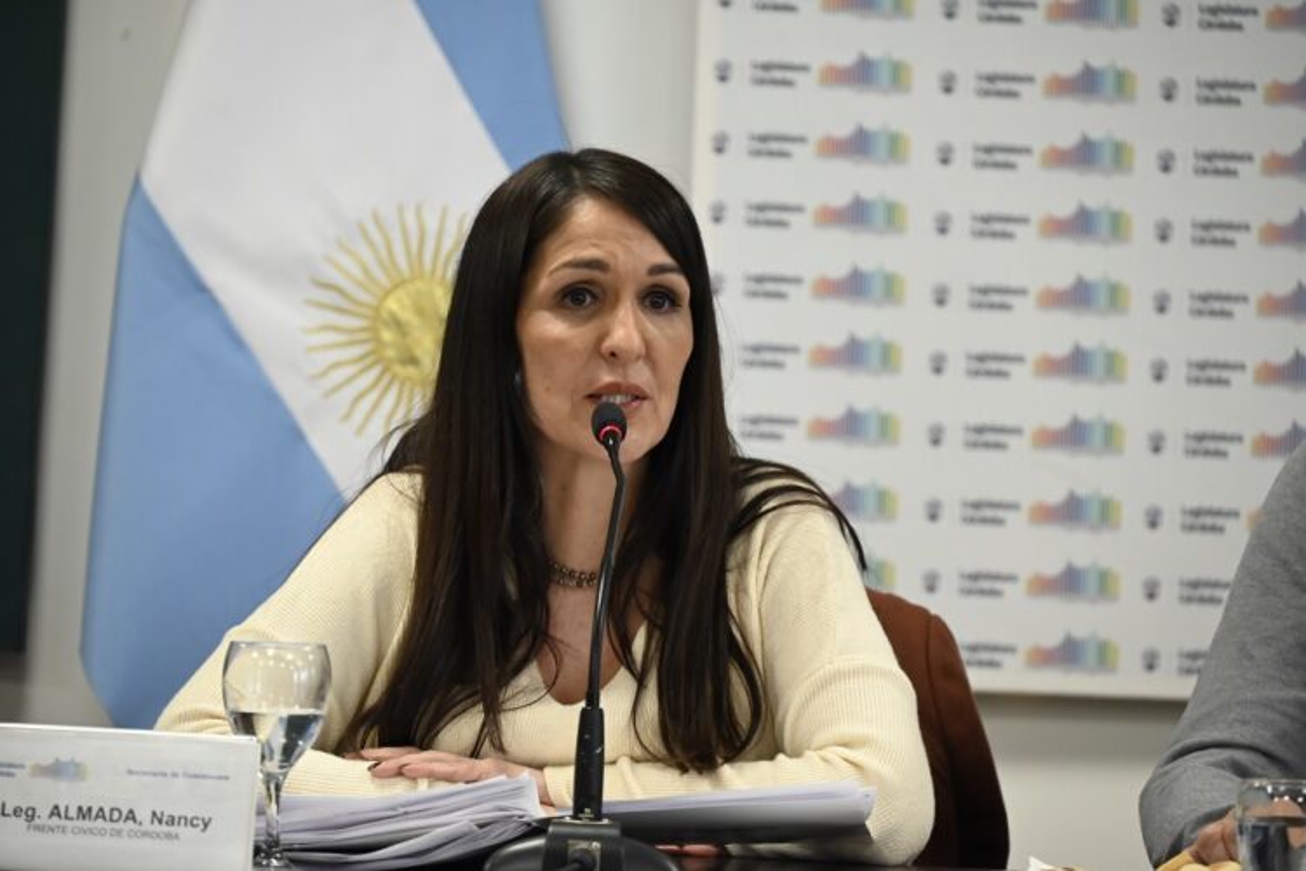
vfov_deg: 6.9
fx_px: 7255
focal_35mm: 200
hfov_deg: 10.3
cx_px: 653
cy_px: 436
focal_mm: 200
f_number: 6.3
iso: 3200
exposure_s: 1/160
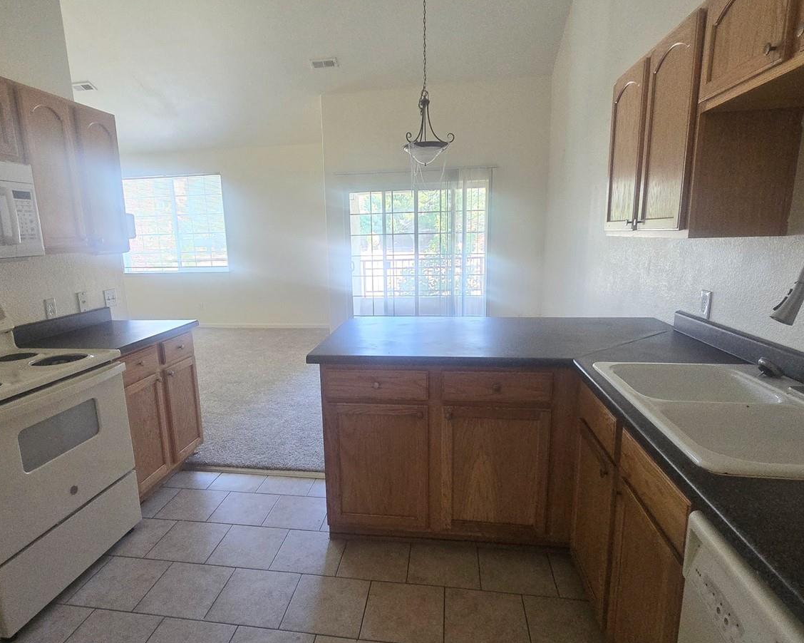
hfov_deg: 86.1
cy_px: 342
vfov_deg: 73.7
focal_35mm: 18
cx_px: 360
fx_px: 428
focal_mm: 2.2
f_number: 2.2
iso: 400
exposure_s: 1/60
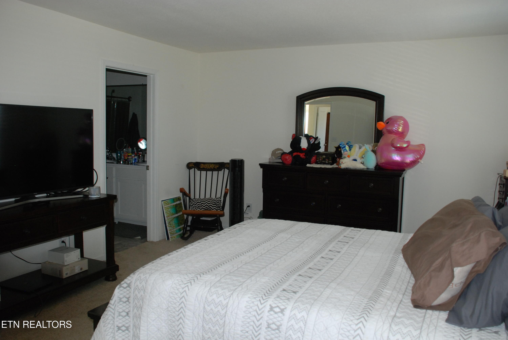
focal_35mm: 30
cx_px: 254
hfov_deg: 61.9
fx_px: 424
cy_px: 170
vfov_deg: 43.7
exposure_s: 1/60
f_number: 4.5
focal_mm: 20
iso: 640
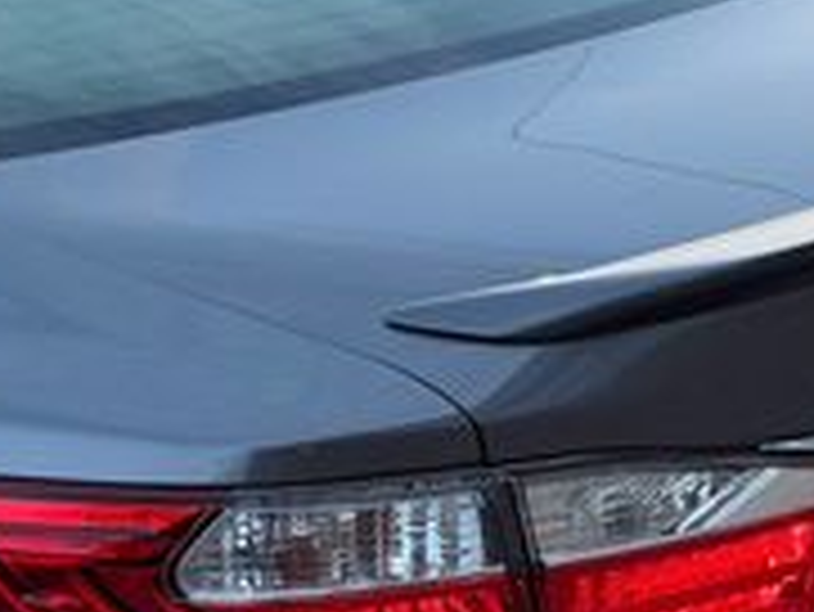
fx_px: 4000
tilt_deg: -18.4
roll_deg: +2.1
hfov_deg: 11.6
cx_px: 441
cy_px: 801
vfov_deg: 8.6
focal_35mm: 170
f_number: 1.78
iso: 250
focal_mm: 6.76
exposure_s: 1/60
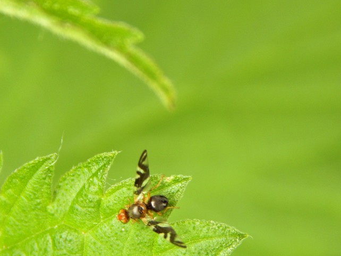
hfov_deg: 8.2
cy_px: 166
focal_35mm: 242
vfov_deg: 6.1
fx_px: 2383
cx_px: 142
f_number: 5.3
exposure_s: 1/30
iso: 220
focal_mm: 32.8
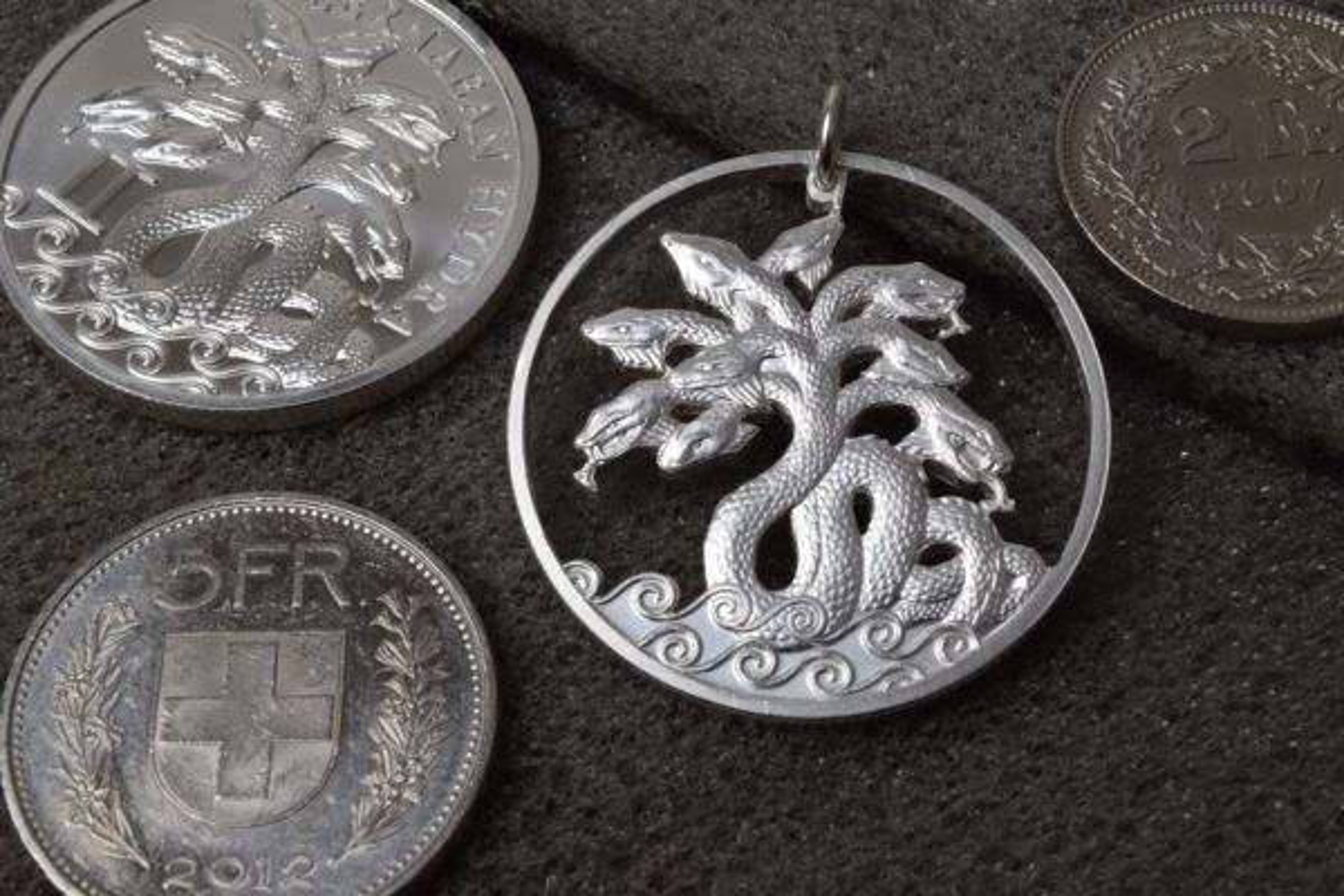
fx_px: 2576
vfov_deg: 19.7
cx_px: 672
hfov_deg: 29.2
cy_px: 448
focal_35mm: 69
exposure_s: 1/15
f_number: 22
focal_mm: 46
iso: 640
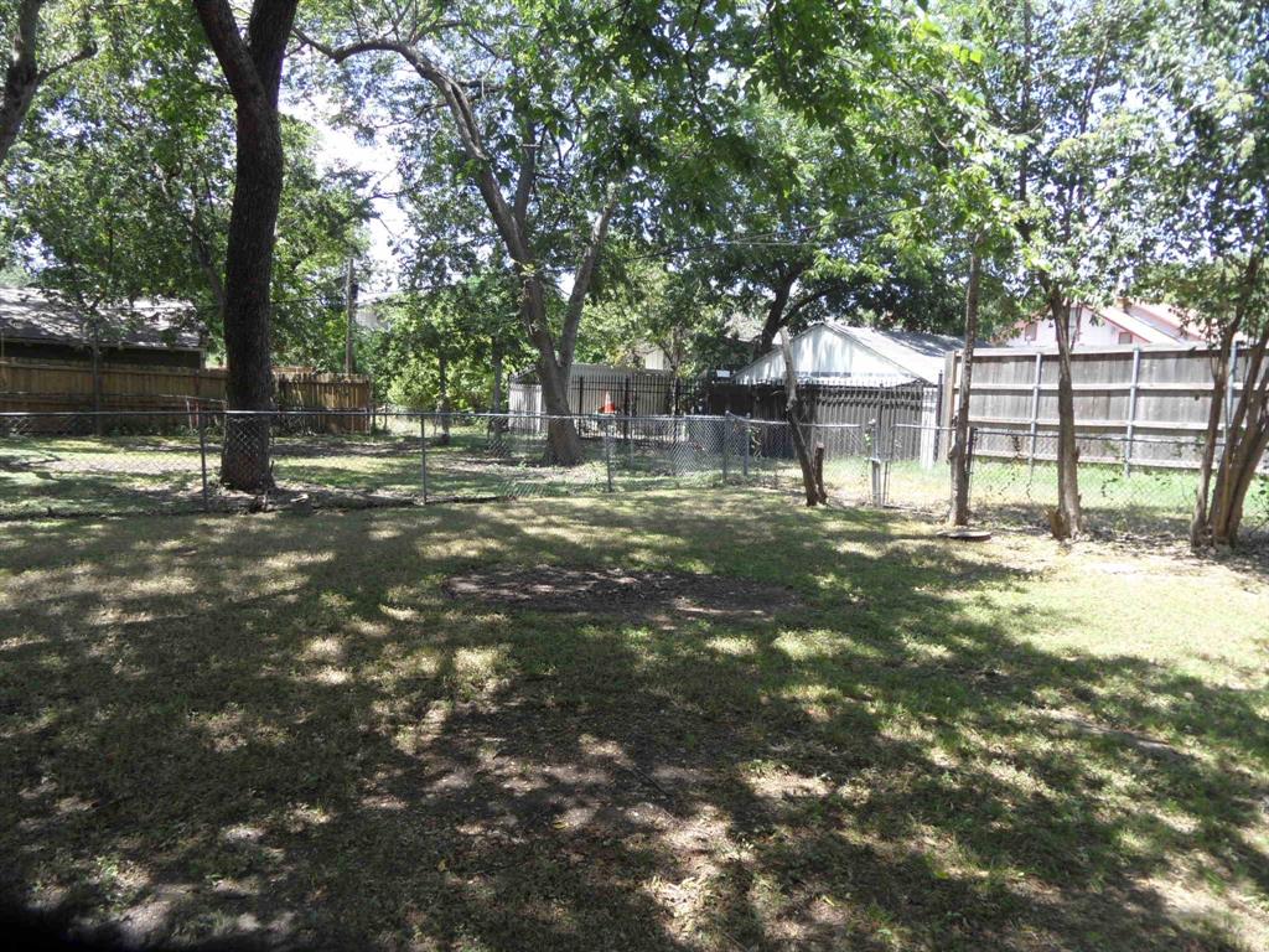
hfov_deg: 71.6
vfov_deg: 56.8
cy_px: 476
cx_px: 634
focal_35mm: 24
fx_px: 880
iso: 80
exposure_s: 1/250
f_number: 3.2
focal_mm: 3.9
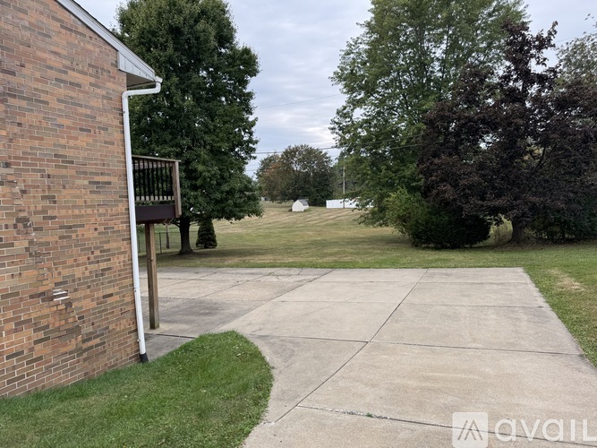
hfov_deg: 71.6
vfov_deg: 56.8
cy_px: 224
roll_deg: +2.5
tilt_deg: -2.4
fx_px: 414
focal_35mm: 24
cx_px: 298
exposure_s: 1/506
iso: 80
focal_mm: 6.76
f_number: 1.78
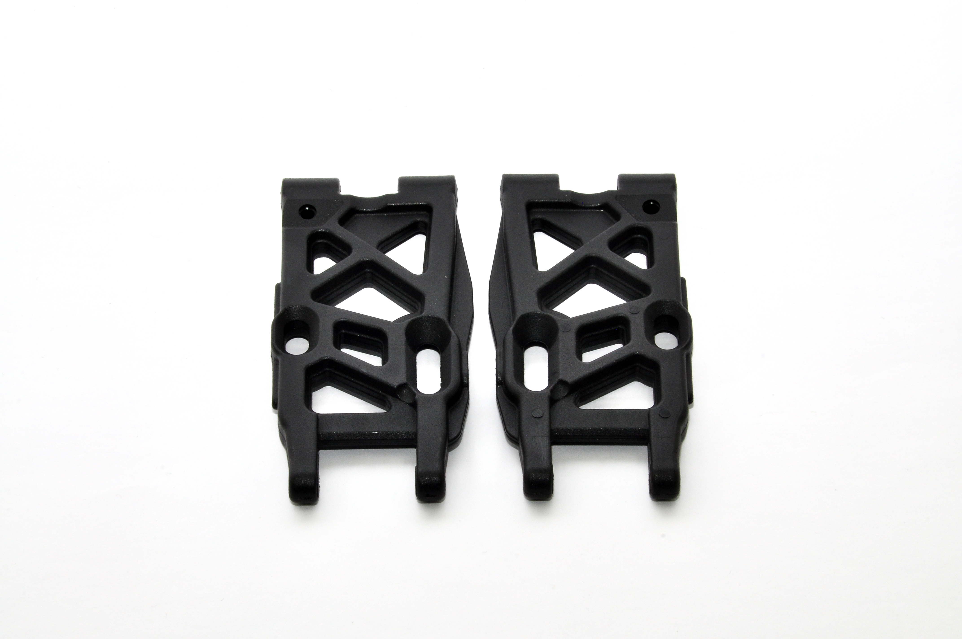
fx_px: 3203
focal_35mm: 120
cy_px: 320
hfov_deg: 17.1
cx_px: 481
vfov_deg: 11.4
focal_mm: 80
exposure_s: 1/60
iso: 400
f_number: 29
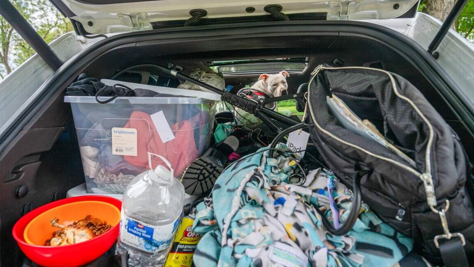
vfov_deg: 44.3
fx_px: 327
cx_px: 240
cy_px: 117
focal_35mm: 26
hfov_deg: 71.9
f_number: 4
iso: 200
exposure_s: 1/640
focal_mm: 24
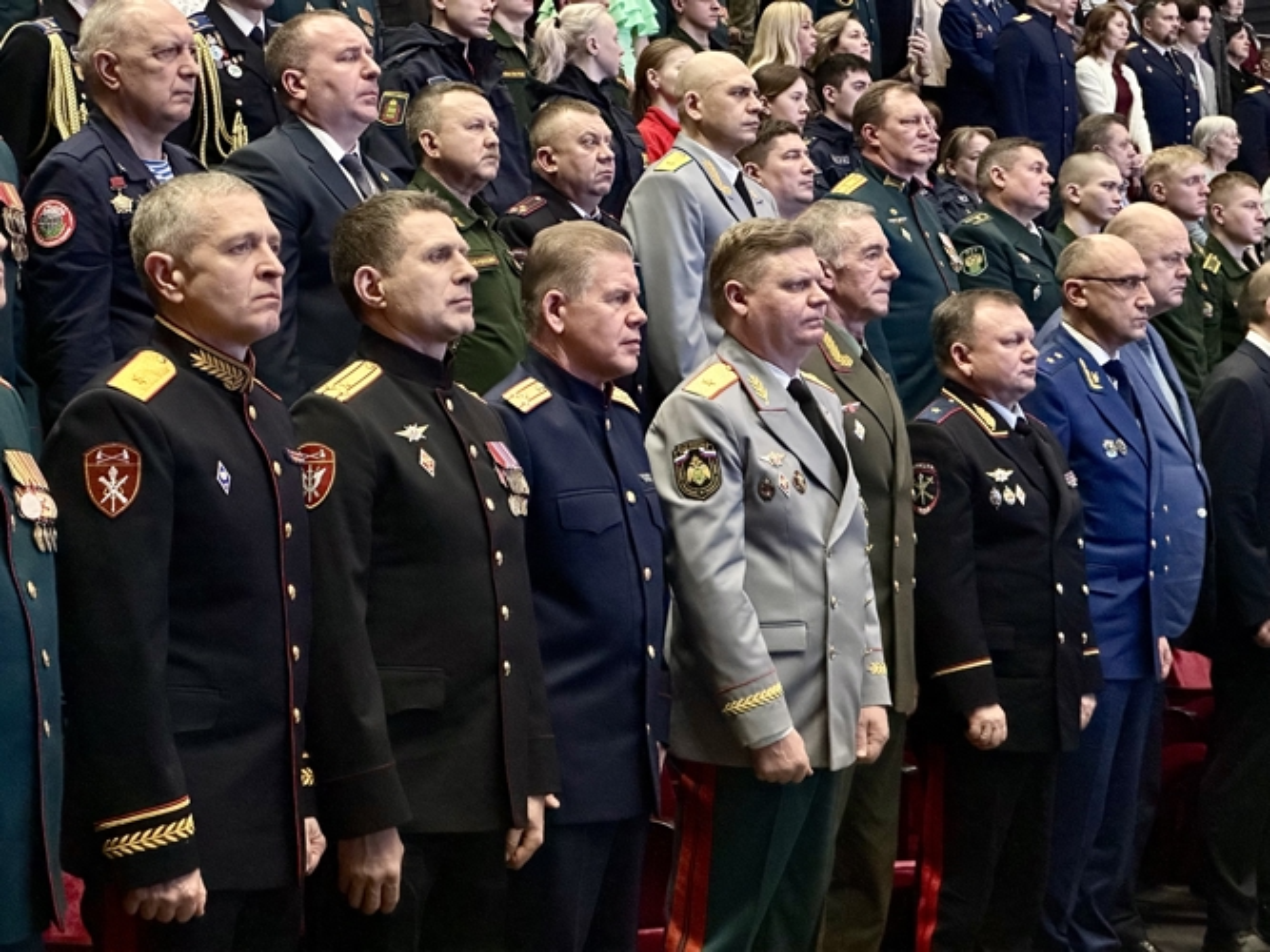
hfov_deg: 25.3
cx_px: 635
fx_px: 2824
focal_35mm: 77
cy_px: 476
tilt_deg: -1.0
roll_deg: -0.5
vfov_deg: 19.1
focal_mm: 9
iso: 2000
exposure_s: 1/28
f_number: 2.8
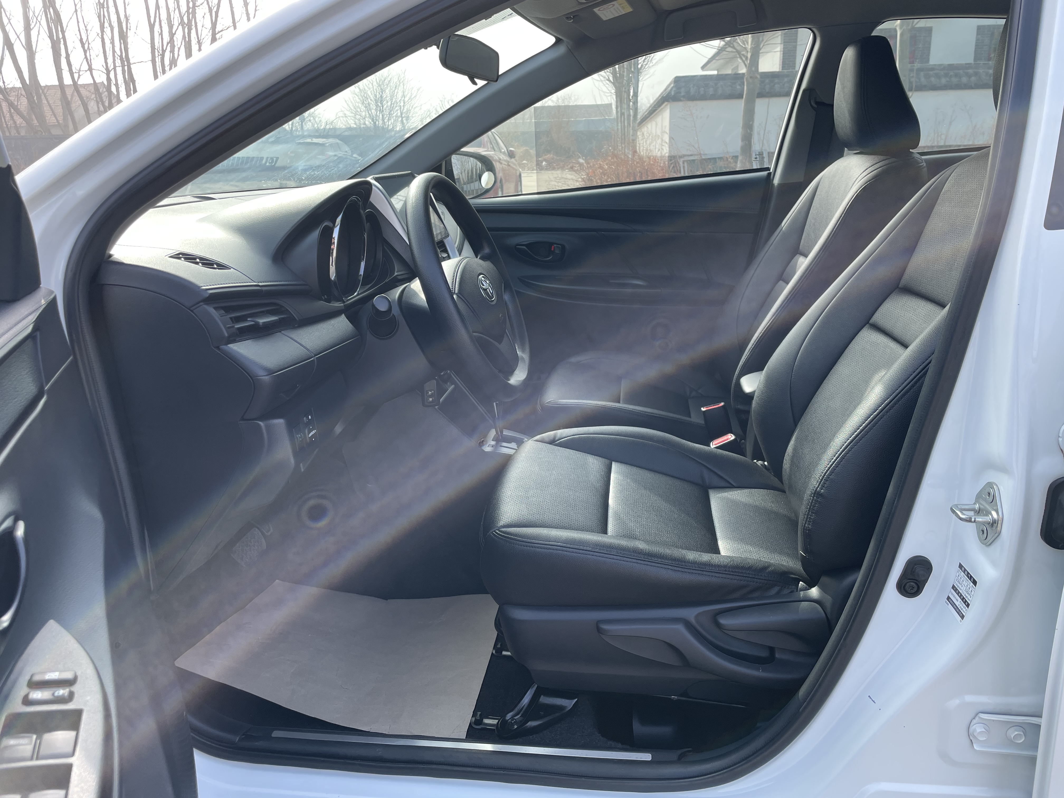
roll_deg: +1.5
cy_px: 399
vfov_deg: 53.1
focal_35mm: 26
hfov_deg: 67.3
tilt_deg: -15.8
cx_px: 532
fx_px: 799
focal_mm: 4.2
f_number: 1.6
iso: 32
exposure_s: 1/520
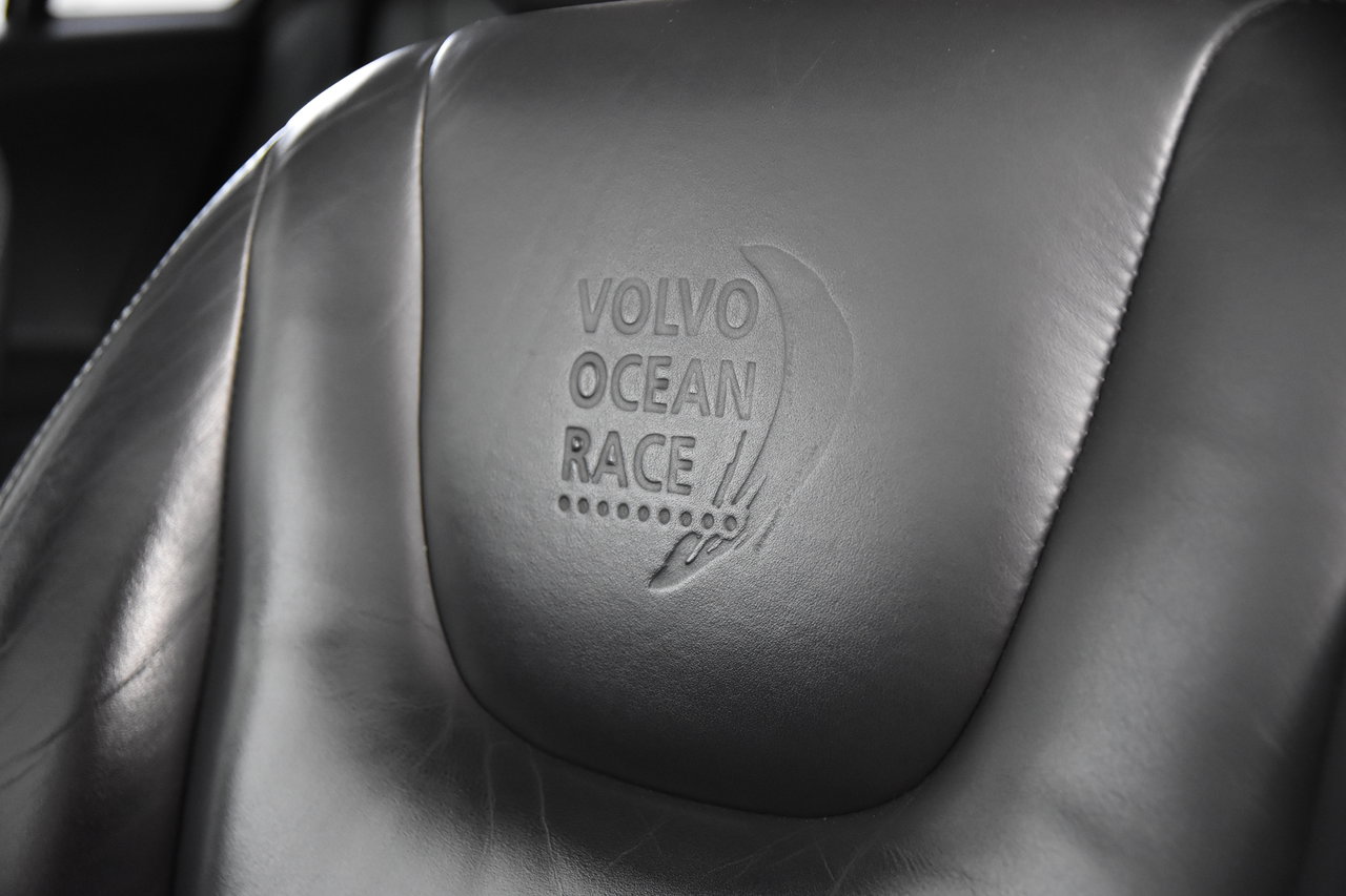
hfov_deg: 42.3
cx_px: 673
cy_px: 448
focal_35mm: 46
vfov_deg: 28.9
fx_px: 1738
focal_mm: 31
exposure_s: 1/50
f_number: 3.3
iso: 2500
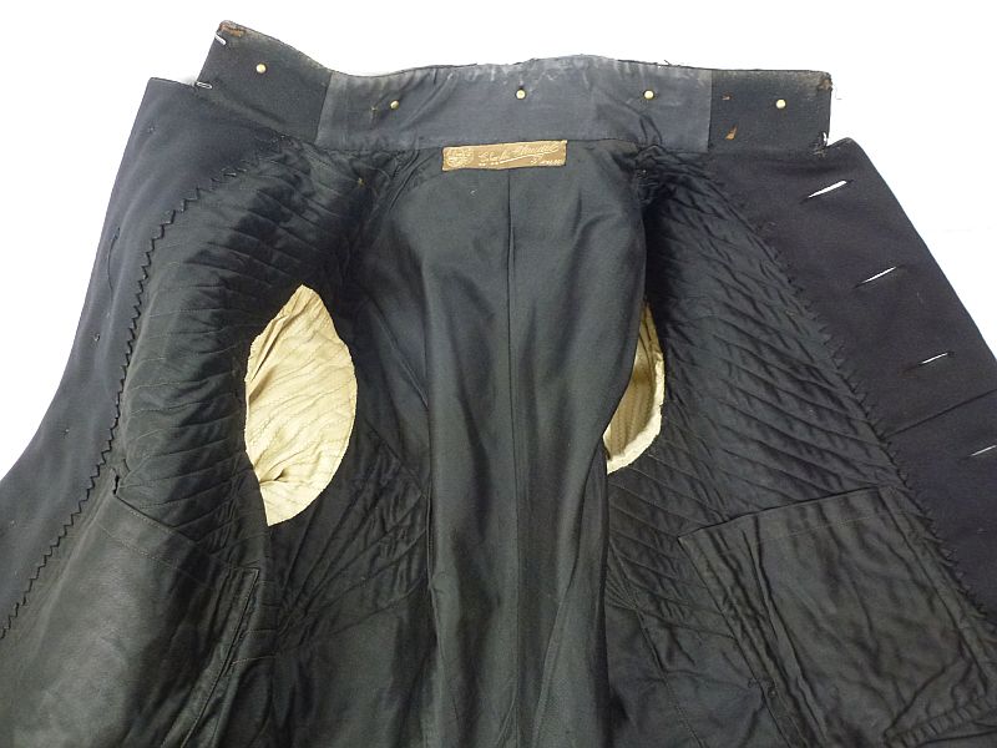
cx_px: 498
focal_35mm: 28
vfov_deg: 49.7
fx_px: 806
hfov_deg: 63.4
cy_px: 374
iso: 400
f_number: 3.5
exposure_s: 1/40
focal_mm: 5
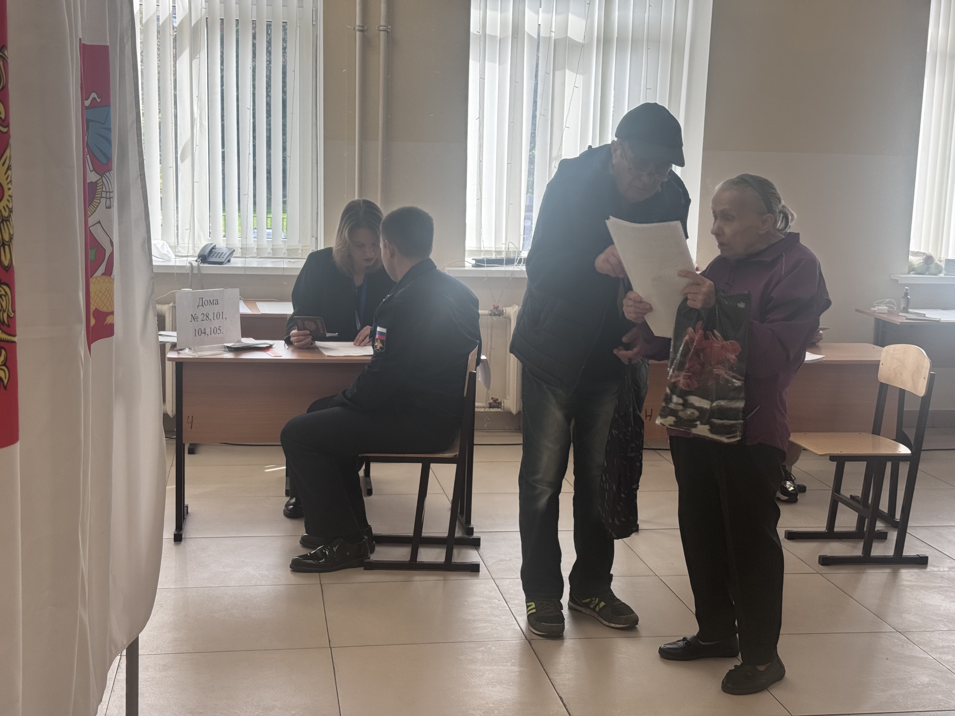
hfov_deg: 39.7
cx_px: 478
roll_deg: -1.3
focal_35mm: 48
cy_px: 358
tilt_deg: -9.1
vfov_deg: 30.3
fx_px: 1324
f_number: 1.78
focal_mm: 6.76
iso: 64
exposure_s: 1/193
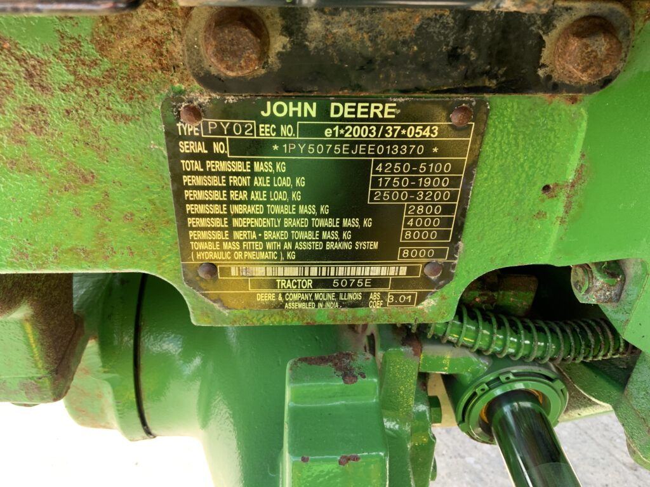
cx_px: 325
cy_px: 244
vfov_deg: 48.2
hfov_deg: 61.7
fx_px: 545
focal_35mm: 29
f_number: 1.8
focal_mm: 3
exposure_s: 1/122
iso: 32
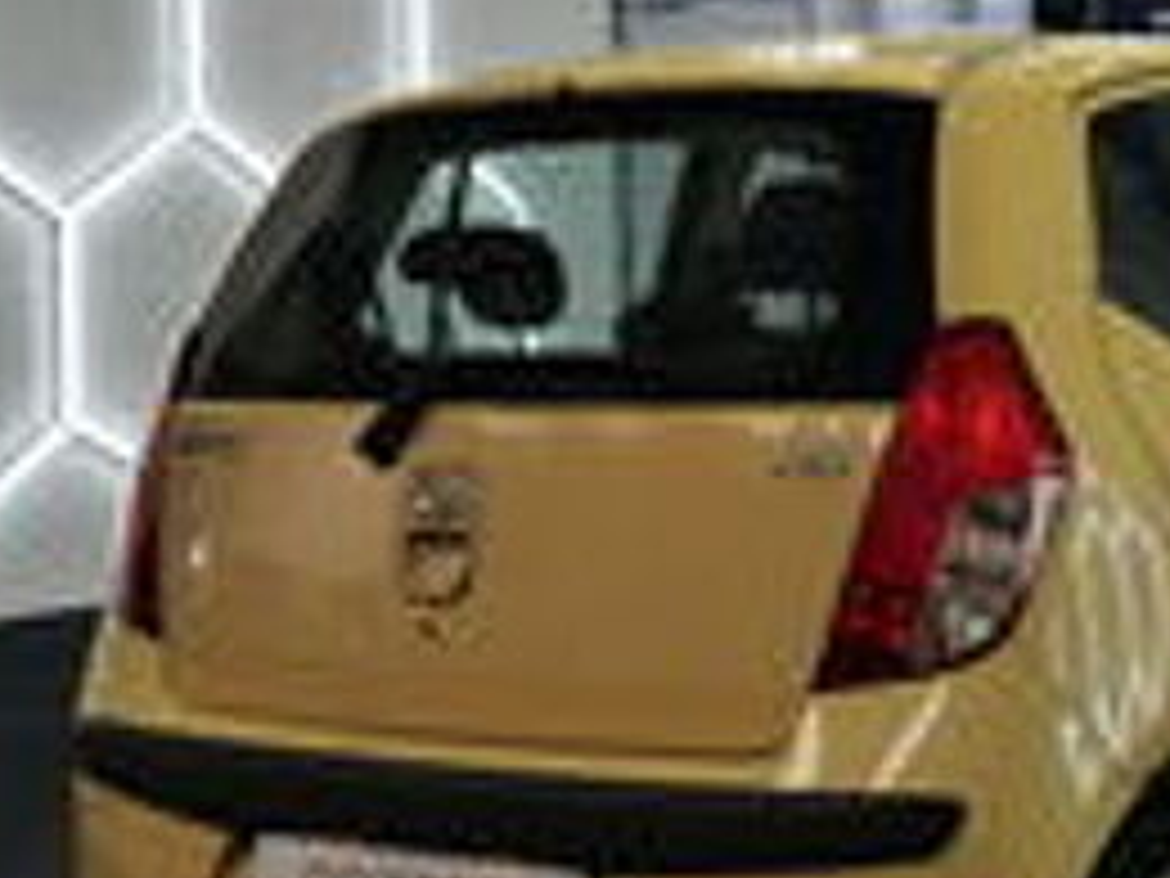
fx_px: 2873
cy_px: 423
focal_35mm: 85
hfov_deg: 22.8
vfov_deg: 17.4
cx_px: 882
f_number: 4
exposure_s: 1/80
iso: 200
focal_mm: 23
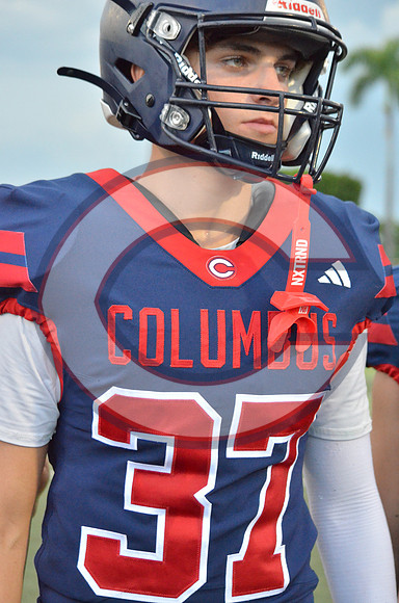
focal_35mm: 82
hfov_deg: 16.5
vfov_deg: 24.7
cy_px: 302
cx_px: 200
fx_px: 1378
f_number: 4.5
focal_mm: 55
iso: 3600
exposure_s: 1/500
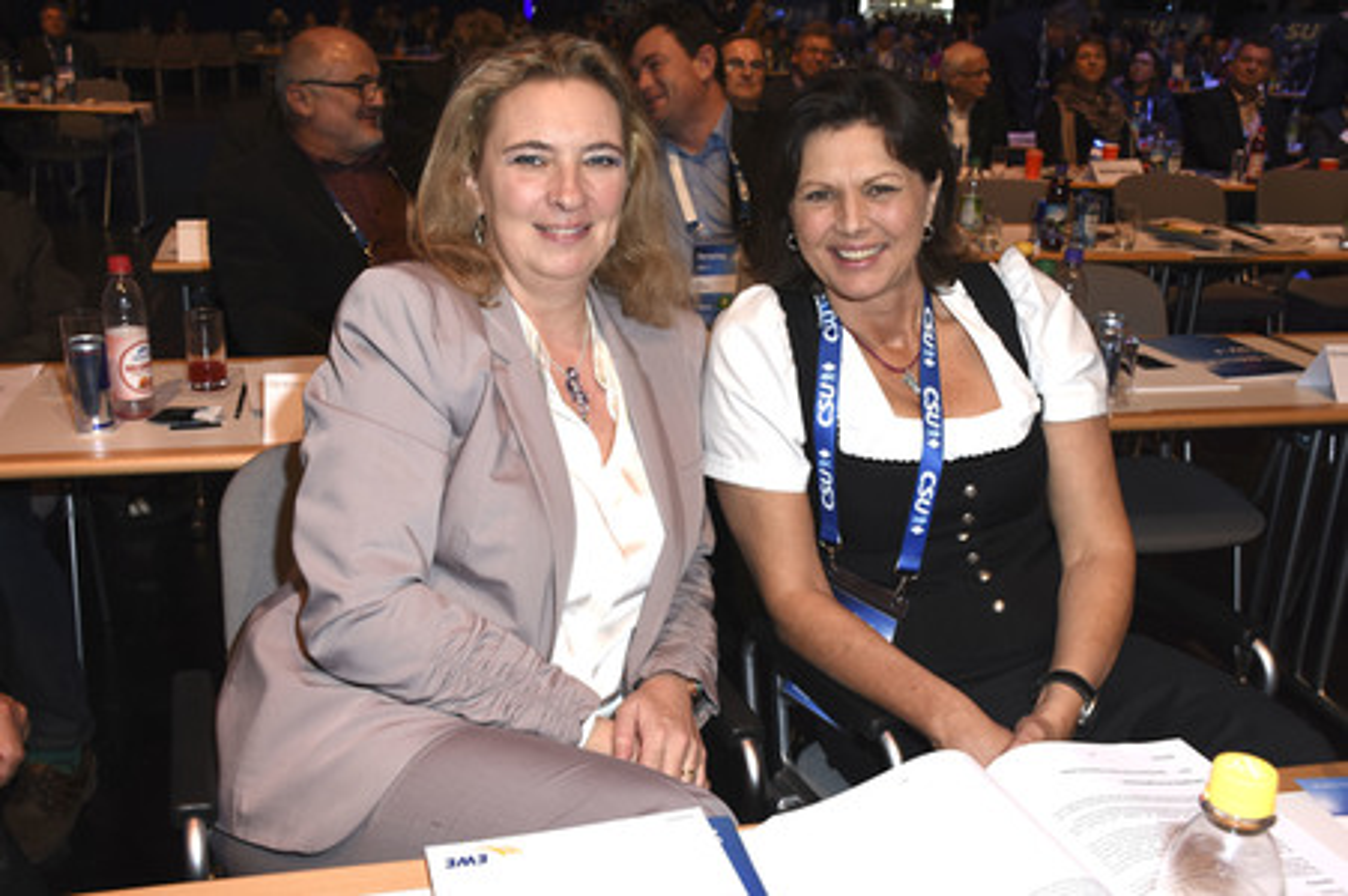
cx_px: 674
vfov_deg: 38.3
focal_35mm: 34
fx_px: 1291
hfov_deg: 55.1
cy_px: 448
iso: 400
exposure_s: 1/60
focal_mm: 23
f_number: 5.6
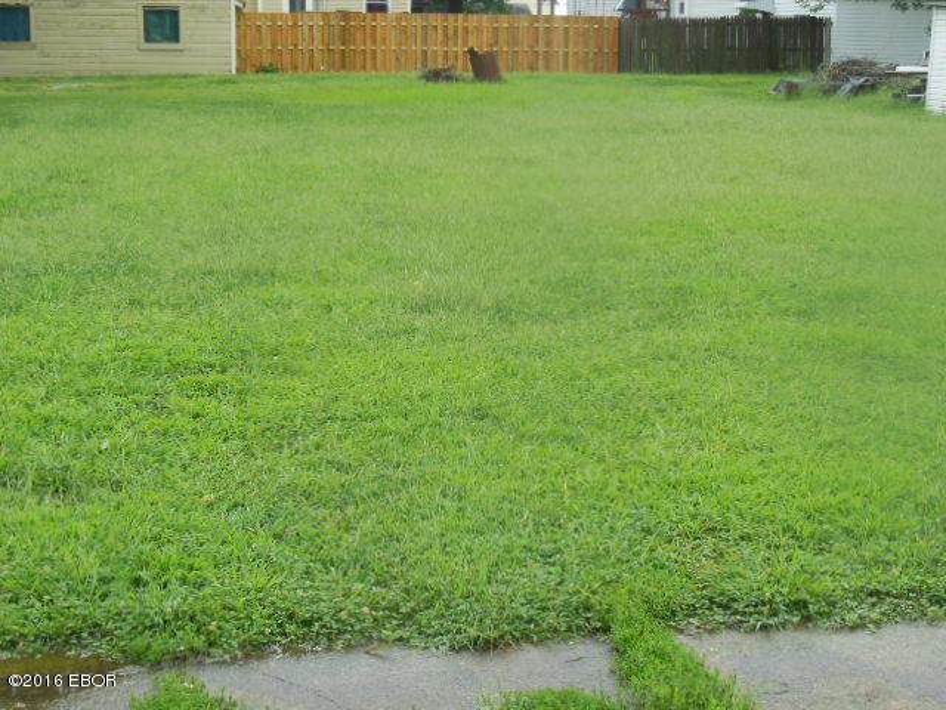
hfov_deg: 27.8
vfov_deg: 21.0
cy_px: 355
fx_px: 1913
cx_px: 473
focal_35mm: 70
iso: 125
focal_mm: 12.4
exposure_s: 1/125
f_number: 5.2
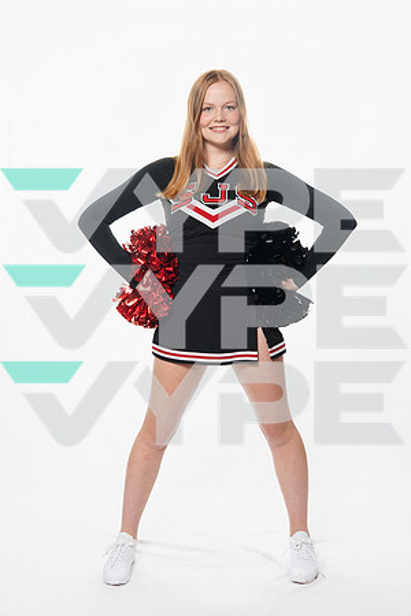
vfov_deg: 35.7
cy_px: 308
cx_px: 206
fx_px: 957
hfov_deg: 24.2
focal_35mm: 56
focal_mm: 55.9
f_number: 7.1
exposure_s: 1/125
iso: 800
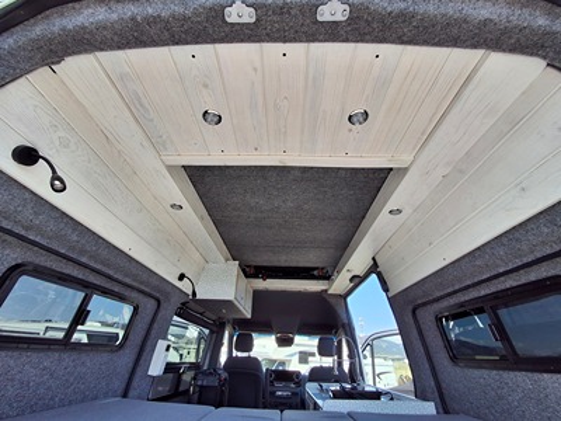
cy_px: 210
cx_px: 280
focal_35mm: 16
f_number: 2.2
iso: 40
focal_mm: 1.64
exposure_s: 1/372
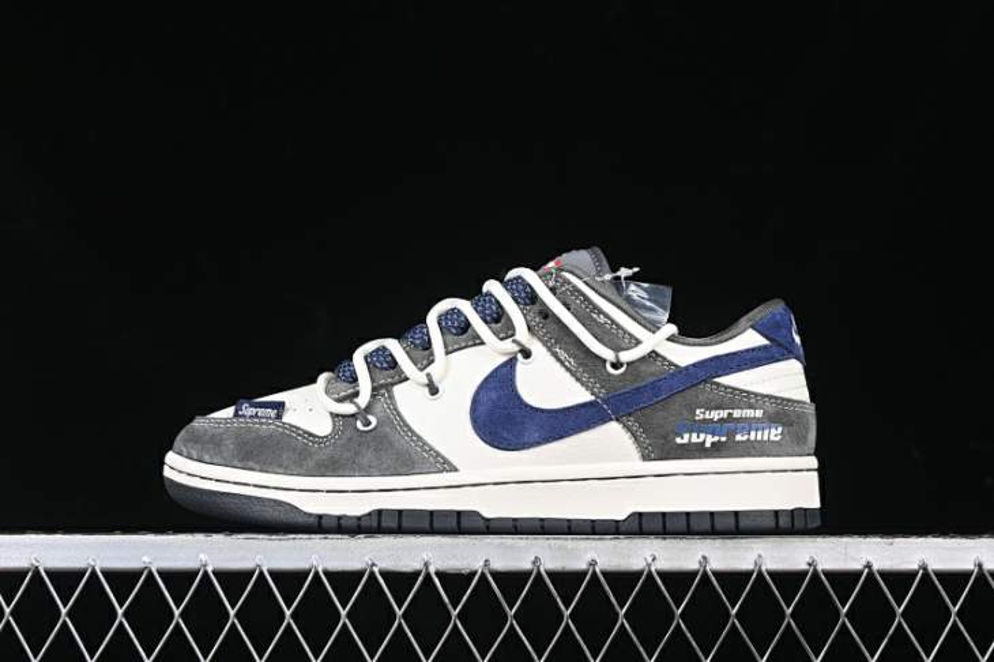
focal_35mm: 75
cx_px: 497
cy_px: 331
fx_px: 2070
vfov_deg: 18.2
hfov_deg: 27.0
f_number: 7.1
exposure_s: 1/80
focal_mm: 50
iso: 160
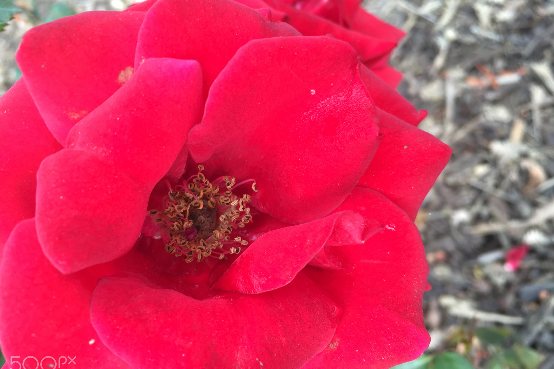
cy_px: 198
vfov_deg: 42.3
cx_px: 273
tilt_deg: -60.9
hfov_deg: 60.3
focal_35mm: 31
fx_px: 477
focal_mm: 4.15
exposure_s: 1/120
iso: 32
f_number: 2.2
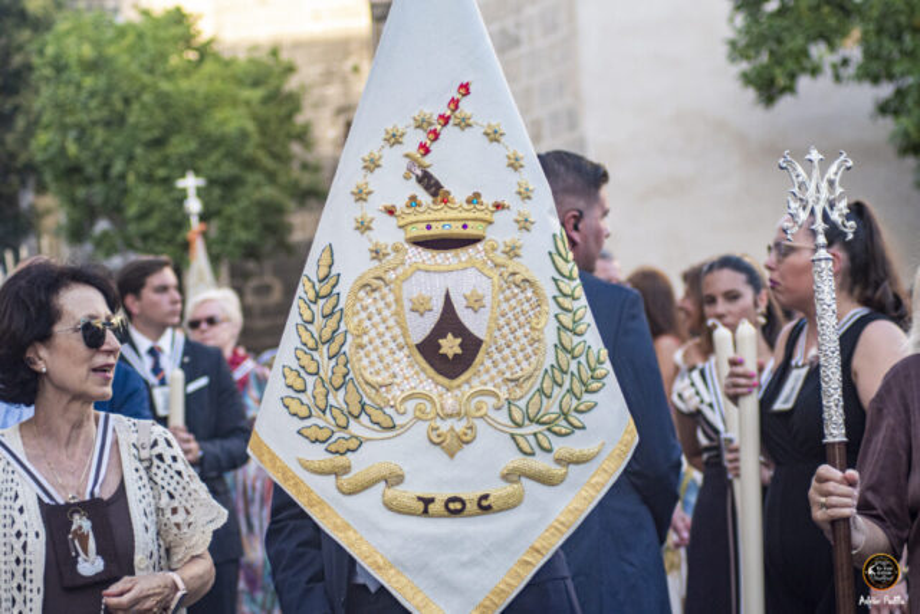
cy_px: 307
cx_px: 460
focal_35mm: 105
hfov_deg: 19.5
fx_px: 2684
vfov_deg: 13.0
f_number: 4
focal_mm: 70
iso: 400
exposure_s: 1/800
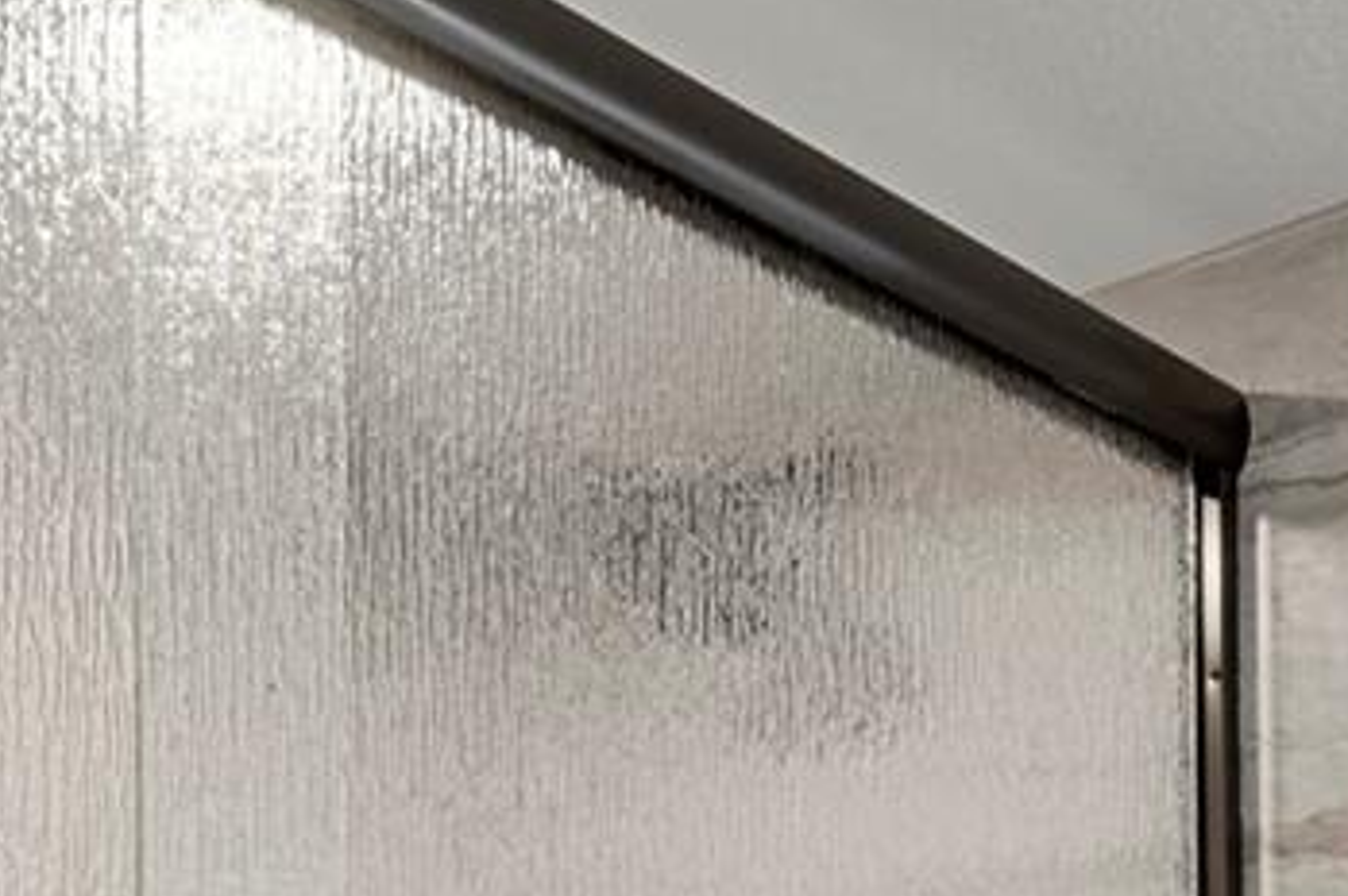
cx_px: 1333
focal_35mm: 78
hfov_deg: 24.8
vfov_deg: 14.7
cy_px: 1722
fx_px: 2918
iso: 10000
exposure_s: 1/20
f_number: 8
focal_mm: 17
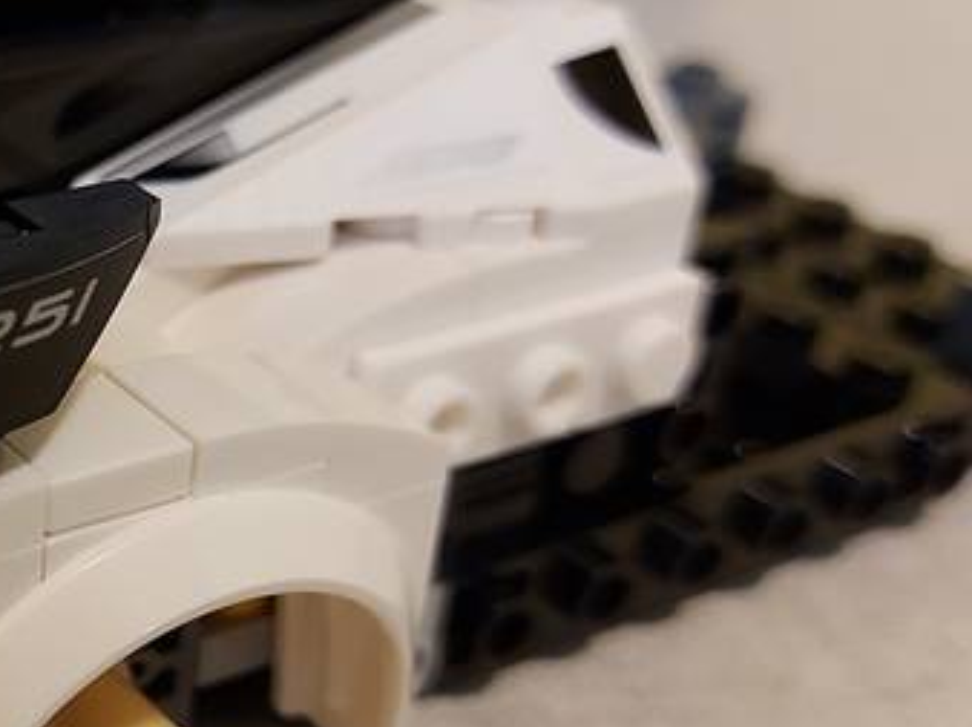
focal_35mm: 64
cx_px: -124
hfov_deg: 27.4
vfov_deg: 22.9
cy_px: 438
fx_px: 1796
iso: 320
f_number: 1.8
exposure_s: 1/33
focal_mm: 5.23
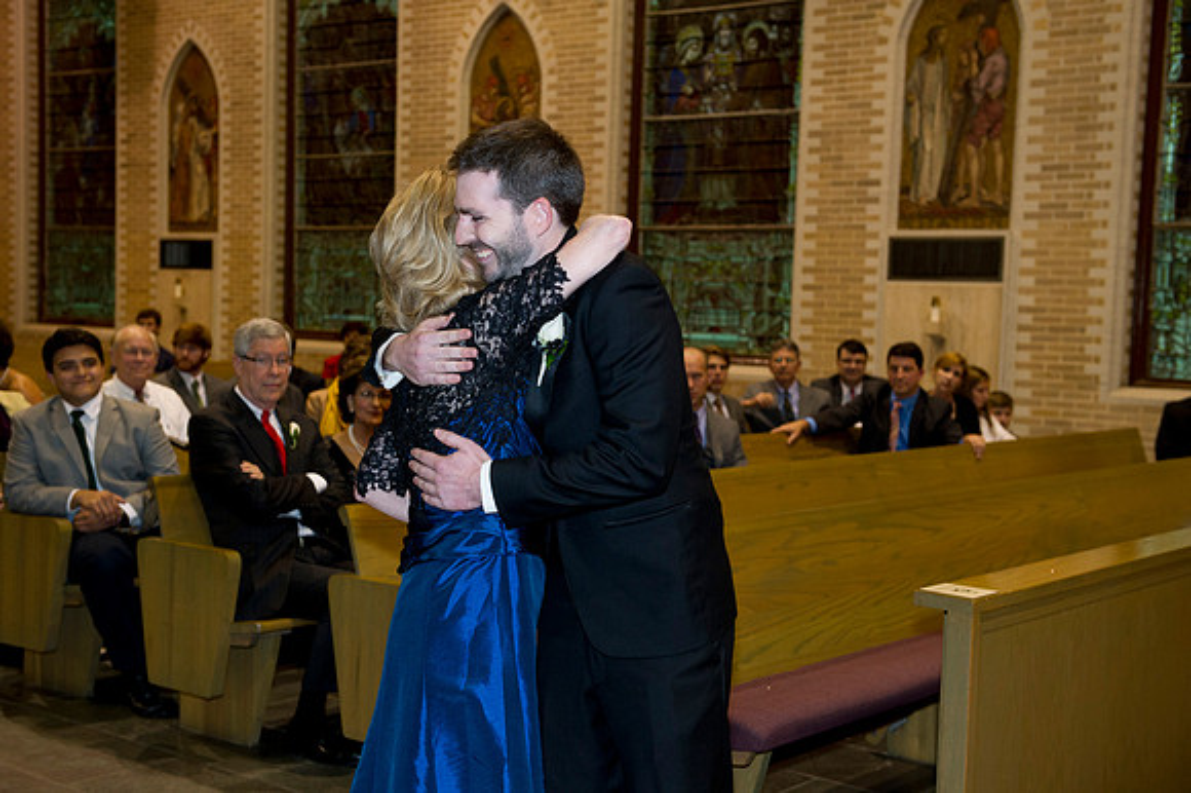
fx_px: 1587
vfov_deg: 28.0
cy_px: 396
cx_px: 596
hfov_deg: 41.1
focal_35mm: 48
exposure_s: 1/60
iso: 1250
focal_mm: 48
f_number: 4.5
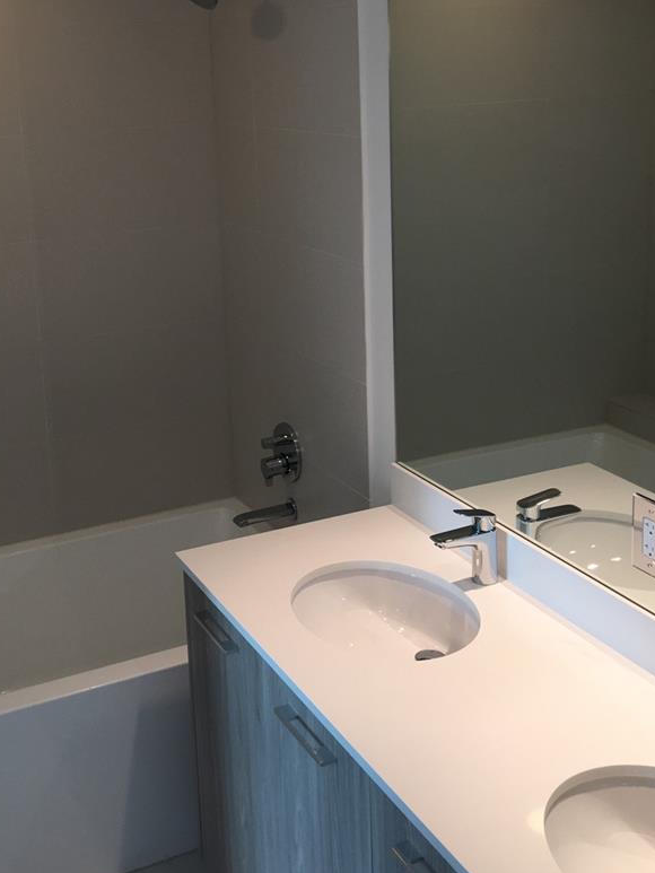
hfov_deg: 32.0
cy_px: 315
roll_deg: +2.6
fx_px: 1135
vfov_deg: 41.7
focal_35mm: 45
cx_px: 245
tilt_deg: -12.2
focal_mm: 4.15
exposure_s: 1/30
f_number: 2.2
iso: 32
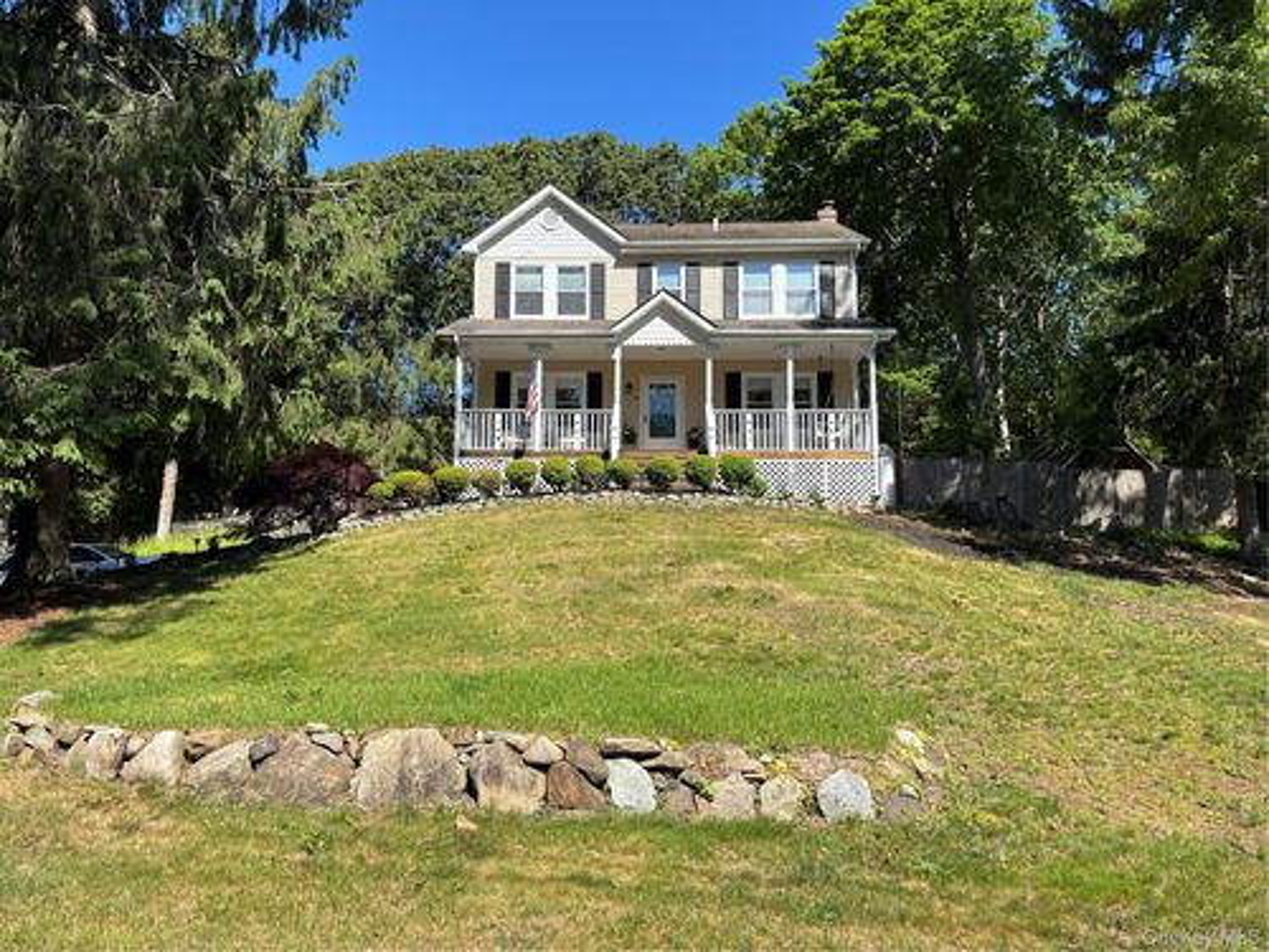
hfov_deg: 67.3
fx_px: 953
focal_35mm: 26
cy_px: 476
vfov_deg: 53.1
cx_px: 634
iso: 50
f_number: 1.6
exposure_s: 1/2242
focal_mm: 5.96
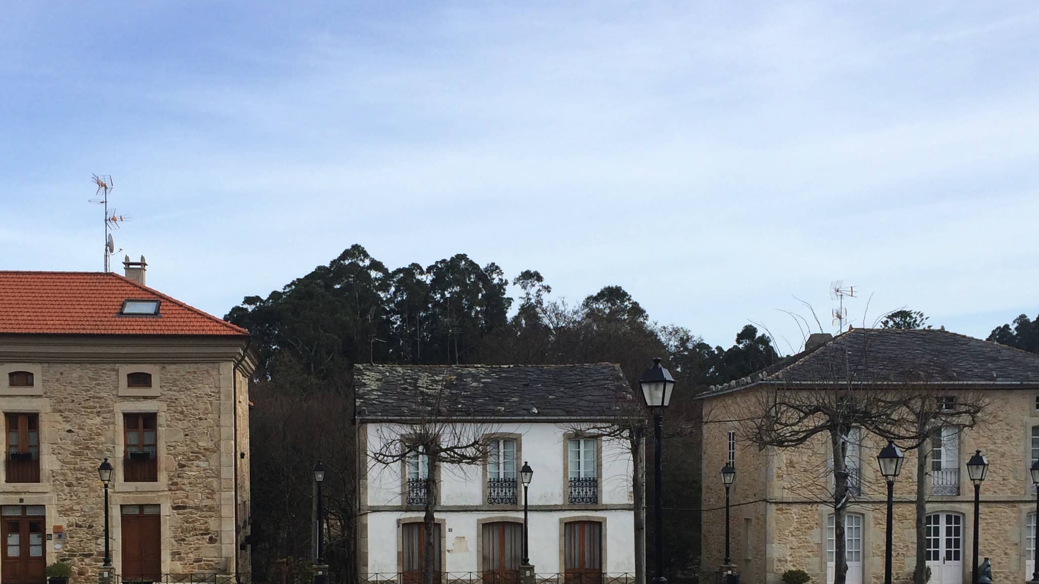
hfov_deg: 39.8
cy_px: 520
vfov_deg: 22.5
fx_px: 1433
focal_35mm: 52
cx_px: 466
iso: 40
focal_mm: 4.12
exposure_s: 1/2160
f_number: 2.2
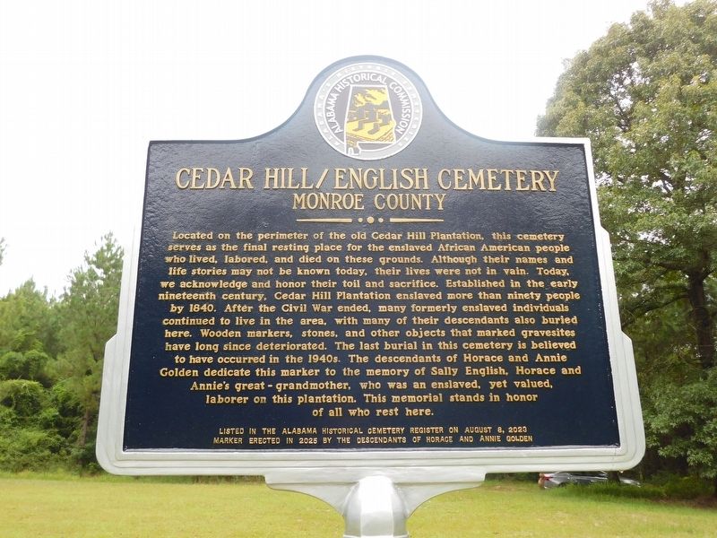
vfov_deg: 46.8
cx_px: 358
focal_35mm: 30
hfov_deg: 60.0
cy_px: 269
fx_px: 621
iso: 125
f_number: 3.2
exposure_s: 1/100
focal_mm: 5.3
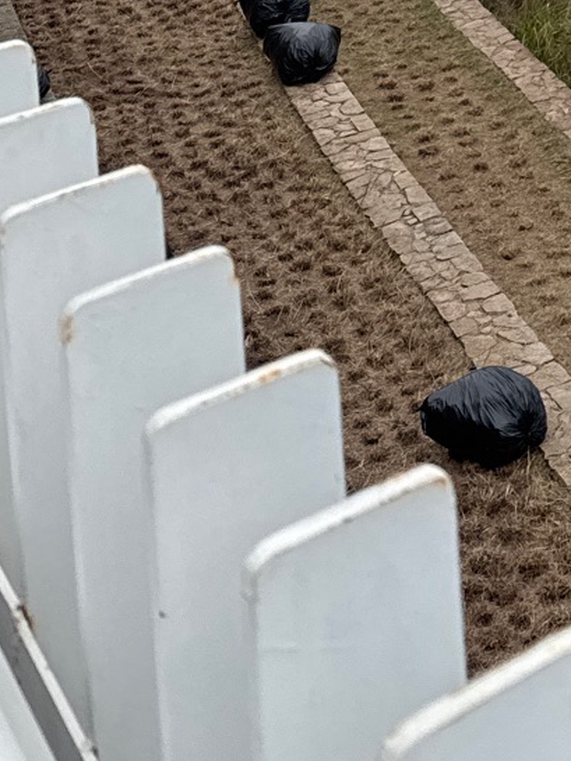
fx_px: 1935
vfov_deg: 18.0
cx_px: 930
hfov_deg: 15.2
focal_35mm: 88
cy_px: -582
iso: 80
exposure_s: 1/3802
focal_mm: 6.76
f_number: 1.78
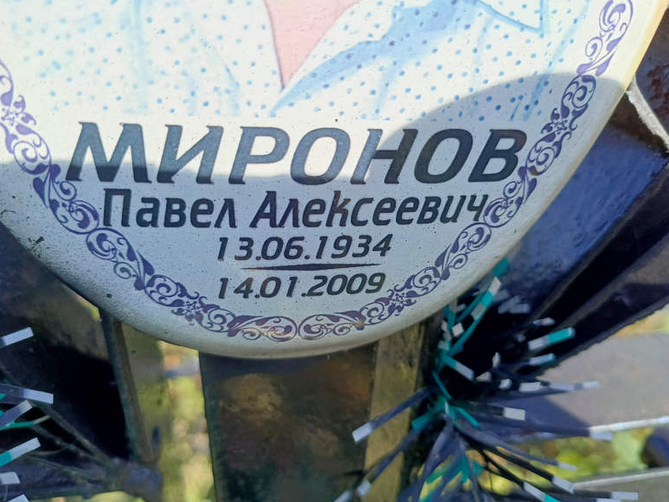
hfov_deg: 67.3
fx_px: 503
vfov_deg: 53.1
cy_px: 258
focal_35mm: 26
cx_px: 339
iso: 118
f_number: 1.69
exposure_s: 1/755
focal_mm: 4.76
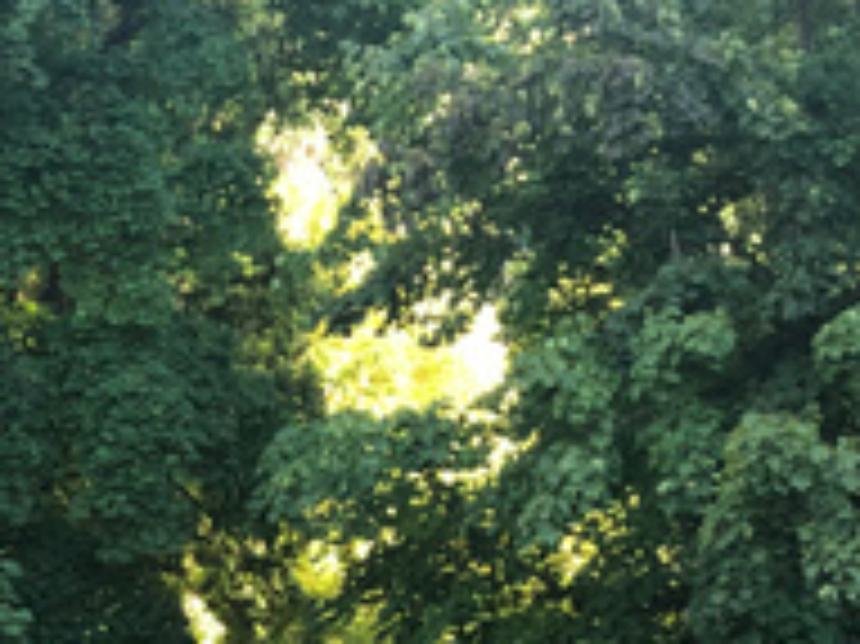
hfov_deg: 20.1
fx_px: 2334
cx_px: -36
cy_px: 950
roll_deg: +0.7
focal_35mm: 94
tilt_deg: -5.0
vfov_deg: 14.7
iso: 20
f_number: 1.8
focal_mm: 3.99
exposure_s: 1/40
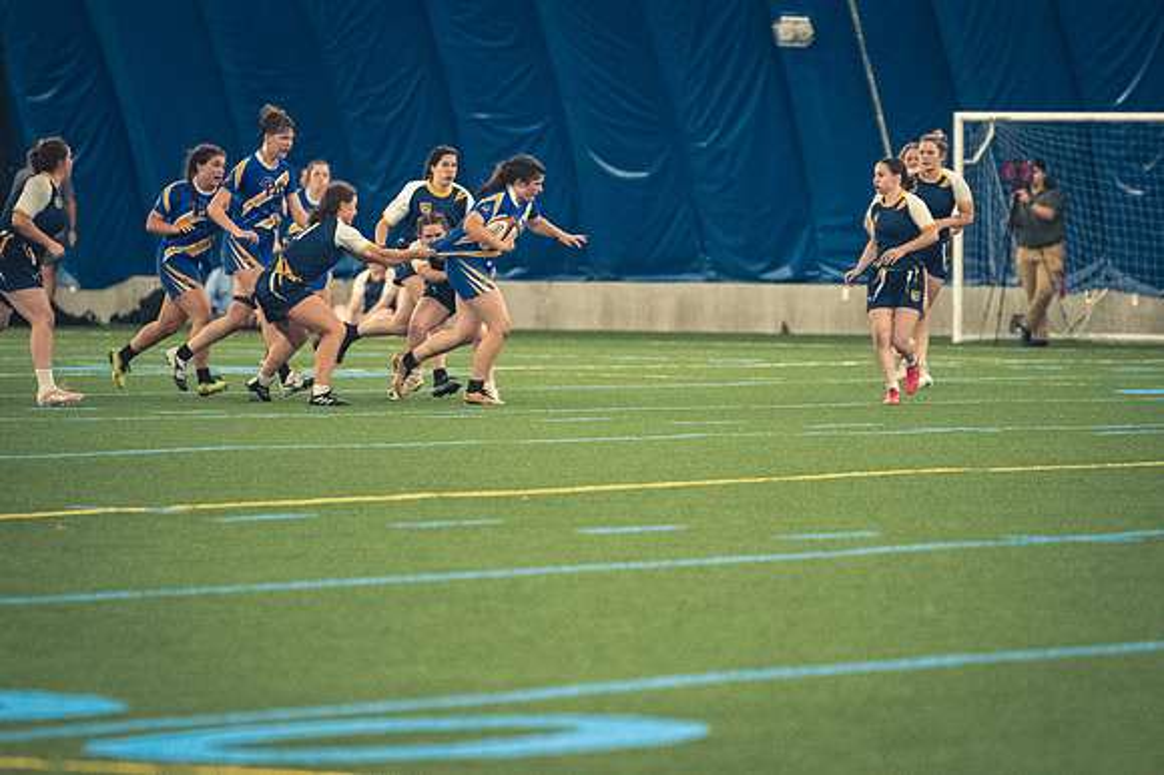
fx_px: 9694
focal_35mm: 300
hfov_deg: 6.9
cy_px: 388
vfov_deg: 4.6
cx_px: 582
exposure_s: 1/500
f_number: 2.8
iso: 12800
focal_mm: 200
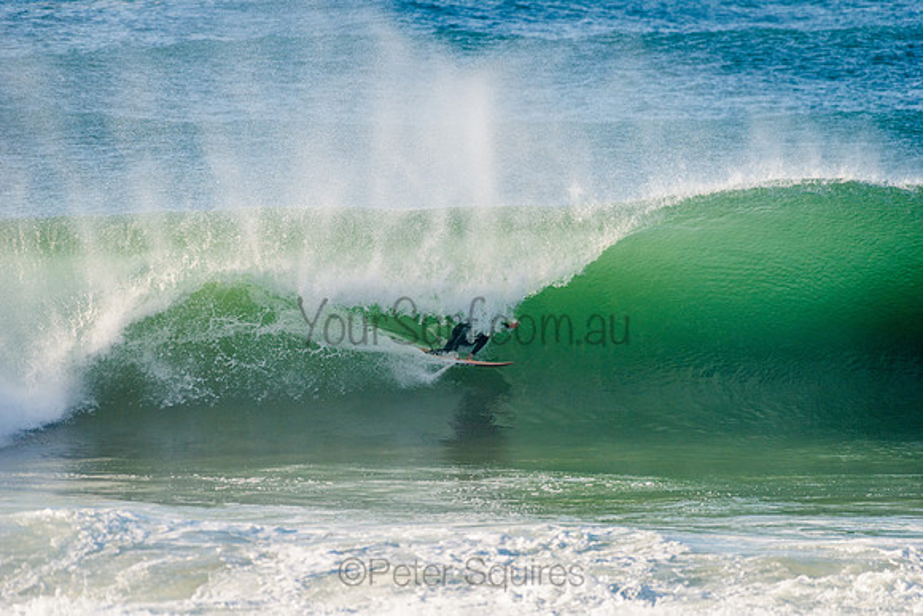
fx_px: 12822
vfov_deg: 2.8
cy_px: 308
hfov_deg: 4.1
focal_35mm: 500
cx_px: 462
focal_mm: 500
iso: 250
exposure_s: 1/1600
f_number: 5.6
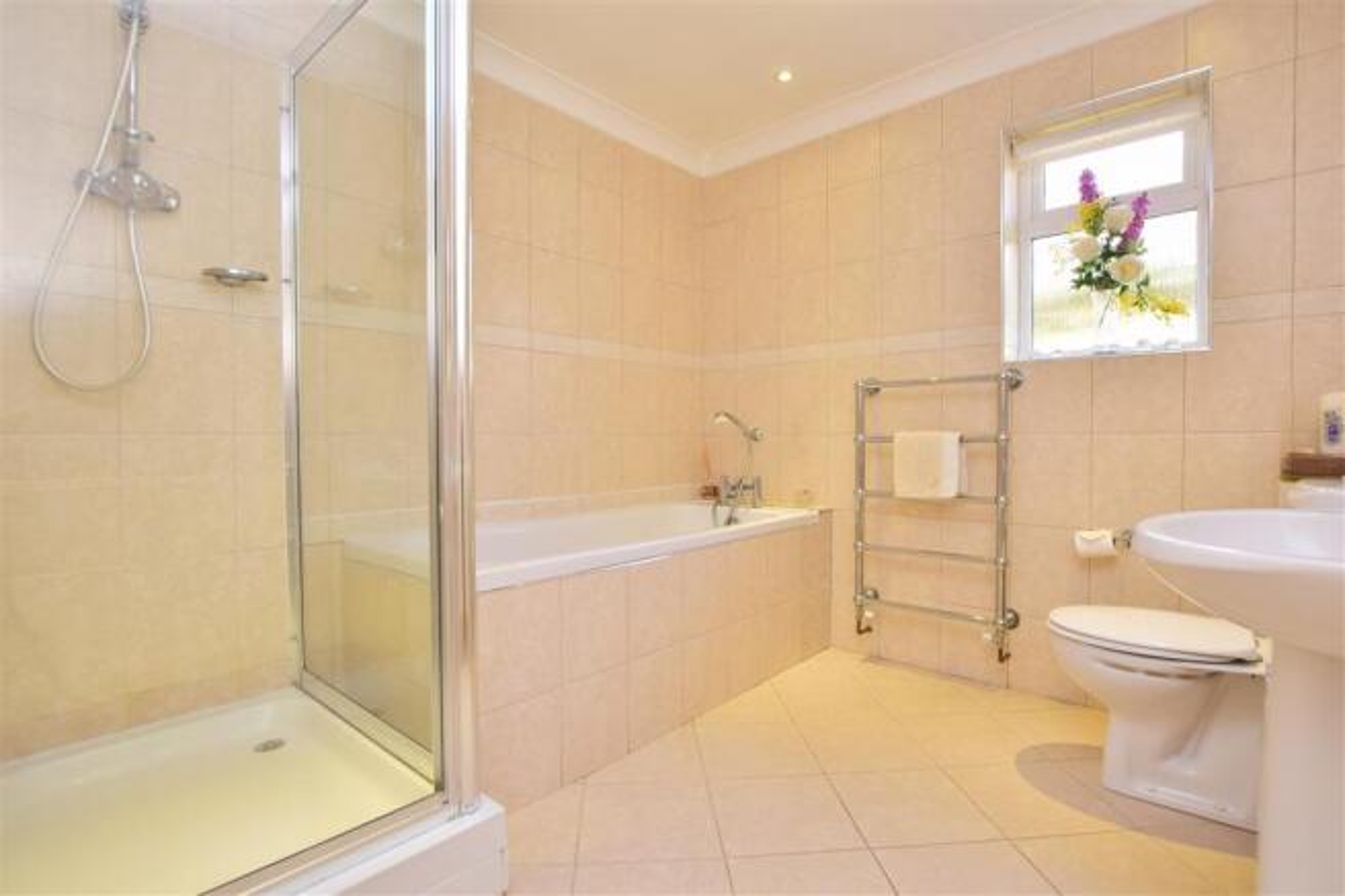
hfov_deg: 100.4
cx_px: 672
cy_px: 448
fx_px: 560
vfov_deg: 77.3
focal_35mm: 15
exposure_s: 1/50
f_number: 5
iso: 200
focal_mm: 10
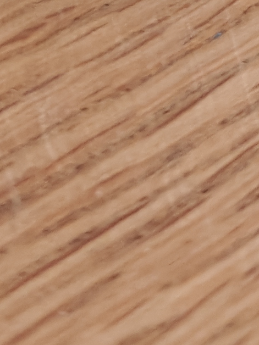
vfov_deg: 10.5
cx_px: 32
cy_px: -583
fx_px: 1496
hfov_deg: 9.9
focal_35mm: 150
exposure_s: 1/56
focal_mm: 6.06
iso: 500
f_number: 4
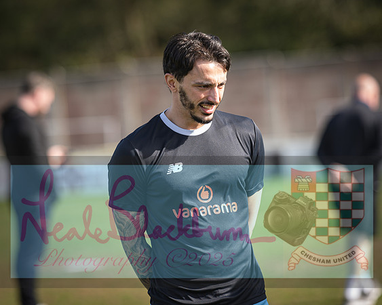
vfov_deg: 6.8
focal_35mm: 228
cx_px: 179
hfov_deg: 8.5
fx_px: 2572
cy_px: 152
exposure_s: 1/800
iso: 32
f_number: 2
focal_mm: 135
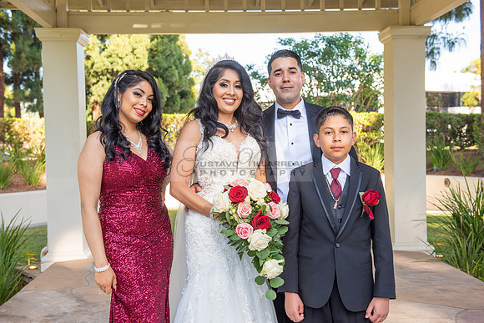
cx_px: 242
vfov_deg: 27.8
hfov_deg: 40.7
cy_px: 162
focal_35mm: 49
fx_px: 653
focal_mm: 48
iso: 200
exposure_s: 1/160
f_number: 5.6
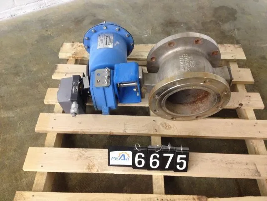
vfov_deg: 40.7
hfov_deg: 52.6
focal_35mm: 35
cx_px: 134
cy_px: 100
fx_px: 270
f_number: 2.4
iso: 200
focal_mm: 4.28
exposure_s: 1/20
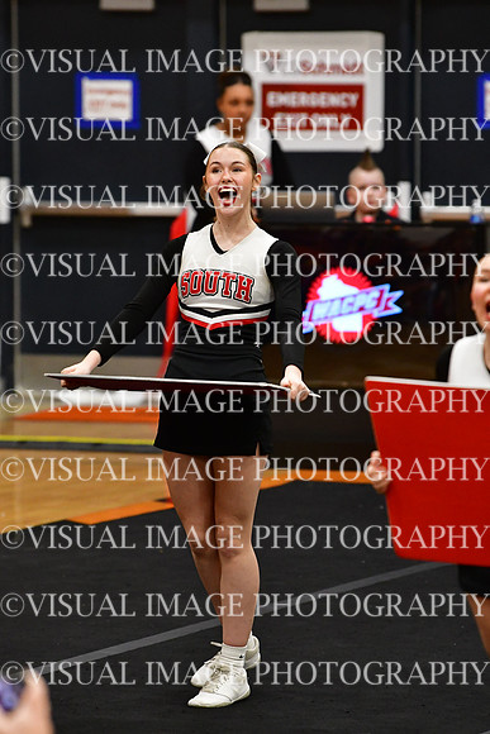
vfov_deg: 6.9
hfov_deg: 4.6
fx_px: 6121
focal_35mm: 300
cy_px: 367
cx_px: 245
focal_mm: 200
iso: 4000
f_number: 3.5
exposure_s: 1/500
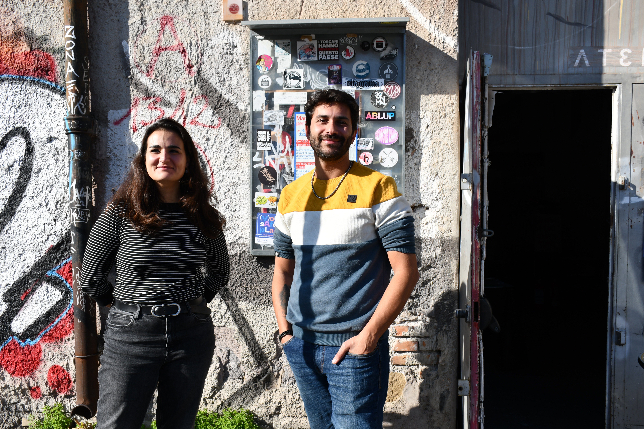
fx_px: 590
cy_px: 214
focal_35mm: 33
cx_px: 322
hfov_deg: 57.2
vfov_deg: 40.0
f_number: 8
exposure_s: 1/250
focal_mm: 22
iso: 100
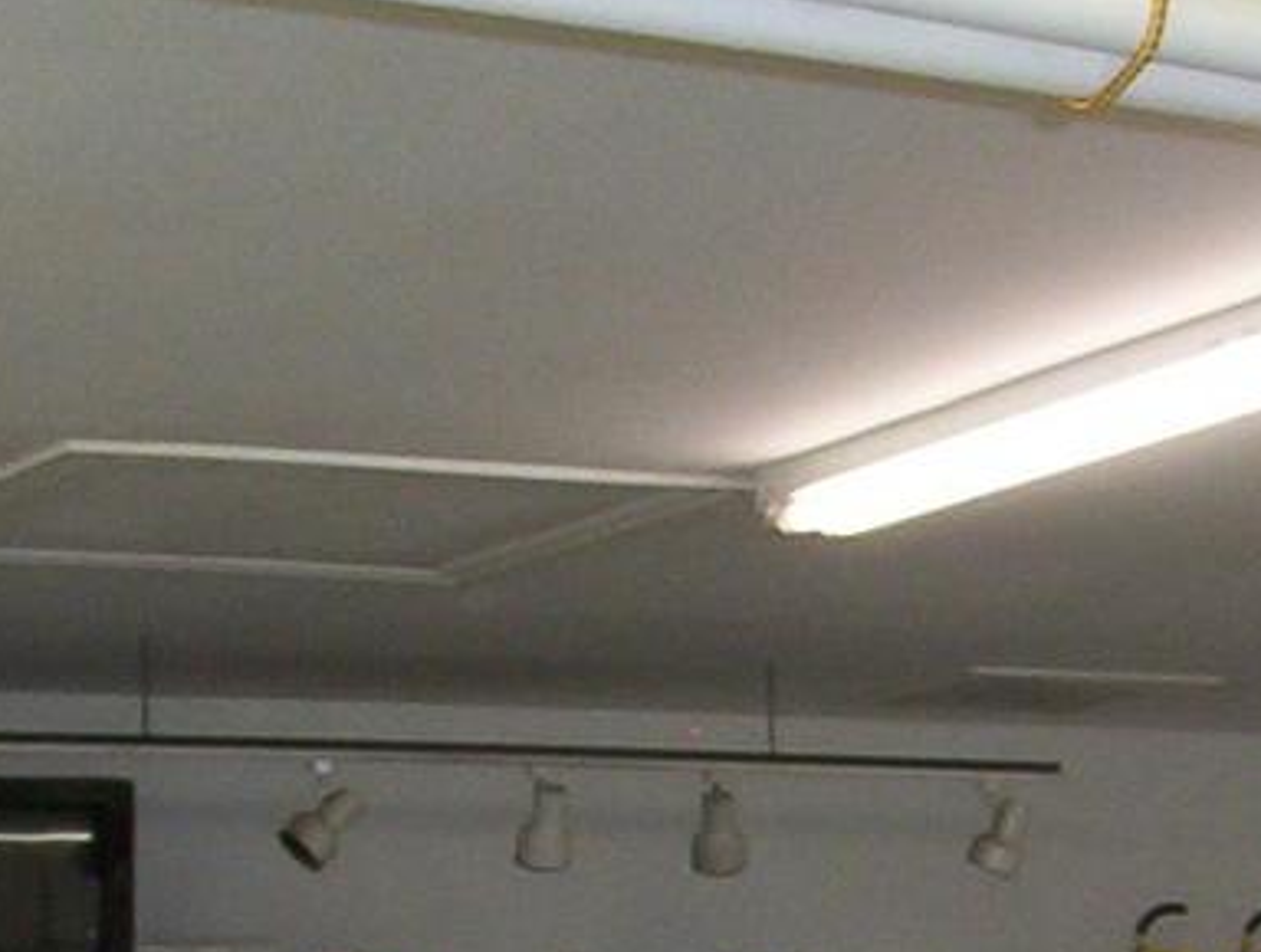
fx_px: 4748
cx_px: 1294
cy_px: 1474
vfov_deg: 11.0
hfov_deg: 14.8
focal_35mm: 130
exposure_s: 1/30
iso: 140
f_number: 4.5
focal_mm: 6
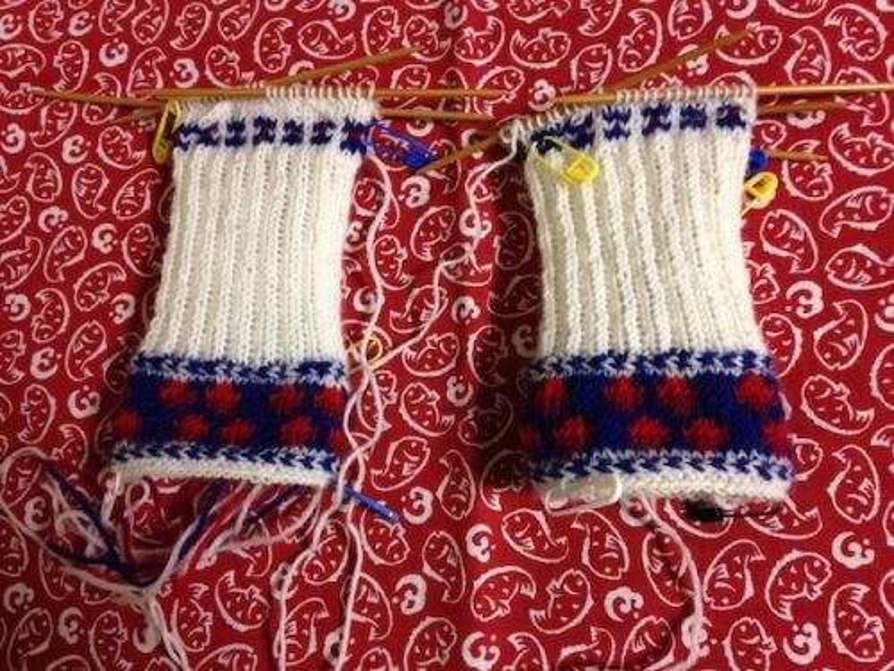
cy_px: 336
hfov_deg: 55.4
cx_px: 447
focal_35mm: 33
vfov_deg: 42.9
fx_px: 852
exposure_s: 1/20
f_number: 2.4
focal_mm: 4.12
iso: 200
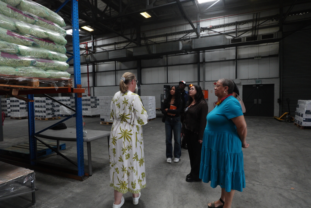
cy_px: 104
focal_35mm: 20
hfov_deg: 83.9
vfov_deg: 62.0
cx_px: 156
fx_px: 173
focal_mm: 7.6
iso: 1000
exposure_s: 1/160
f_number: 5.6
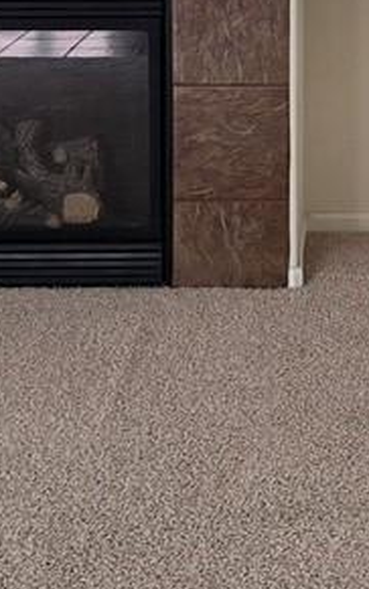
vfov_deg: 15.1
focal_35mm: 134
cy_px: -93
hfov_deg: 9.7
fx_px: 2155
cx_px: 408
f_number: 1.7
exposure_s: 1/120
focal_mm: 6.3
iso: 40
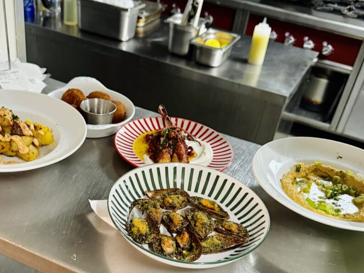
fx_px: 326
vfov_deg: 45.5
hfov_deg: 58.0
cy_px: 136
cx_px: 150
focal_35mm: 31
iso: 400
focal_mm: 6.76
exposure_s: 1/50
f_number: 1.78
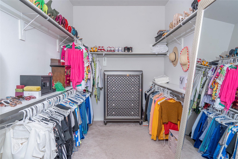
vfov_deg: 53.1
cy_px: 80
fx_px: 159
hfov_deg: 73.7
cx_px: 119
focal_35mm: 24
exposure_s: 1/60
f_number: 8
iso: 200
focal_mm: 24
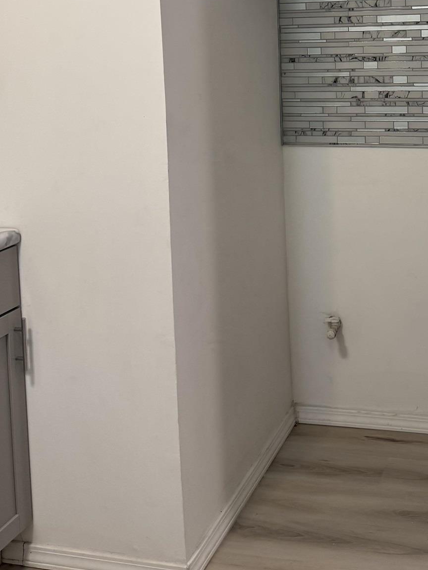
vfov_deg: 37.9
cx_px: 365
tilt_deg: -5.0
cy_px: 96
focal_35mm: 48
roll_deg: +1.8
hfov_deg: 29.3
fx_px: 791
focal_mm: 6.76
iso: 200
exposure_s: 1/120
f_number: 1.78
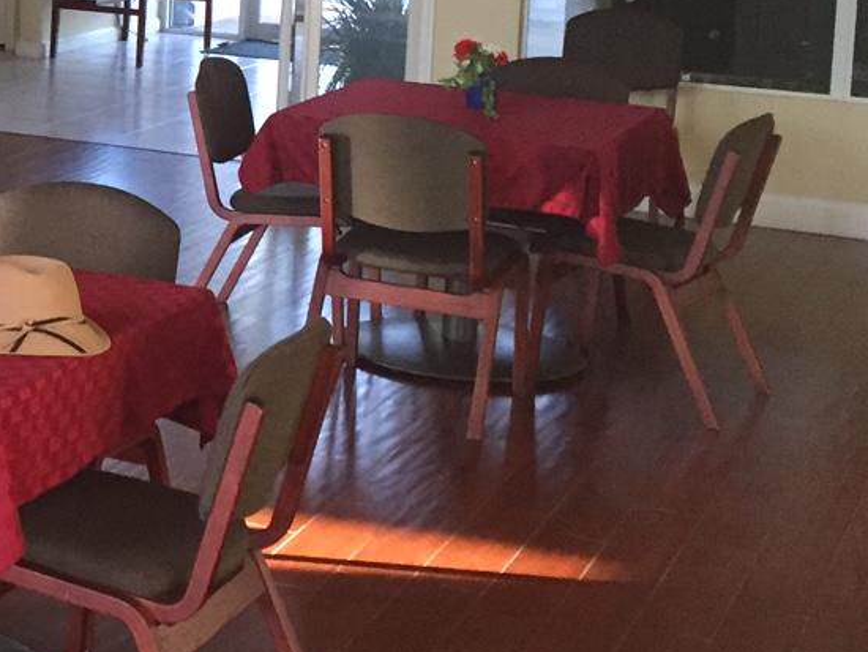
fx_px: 2157
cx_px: -205
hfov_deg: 21.0
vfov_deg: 16.8
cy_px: -3
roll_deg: -2.9
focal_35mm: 86
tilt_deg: -6.5
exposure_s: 1/30
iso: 200
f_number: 2.2
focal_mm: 4.15
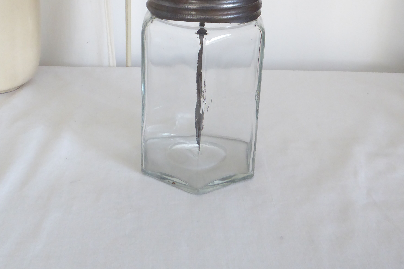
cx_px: 202
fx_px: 505
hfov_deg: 43.6
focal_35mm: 45
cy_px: 1
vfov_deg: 28.1
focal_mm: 5.4
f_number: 3.5
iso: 400
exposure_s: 1/50
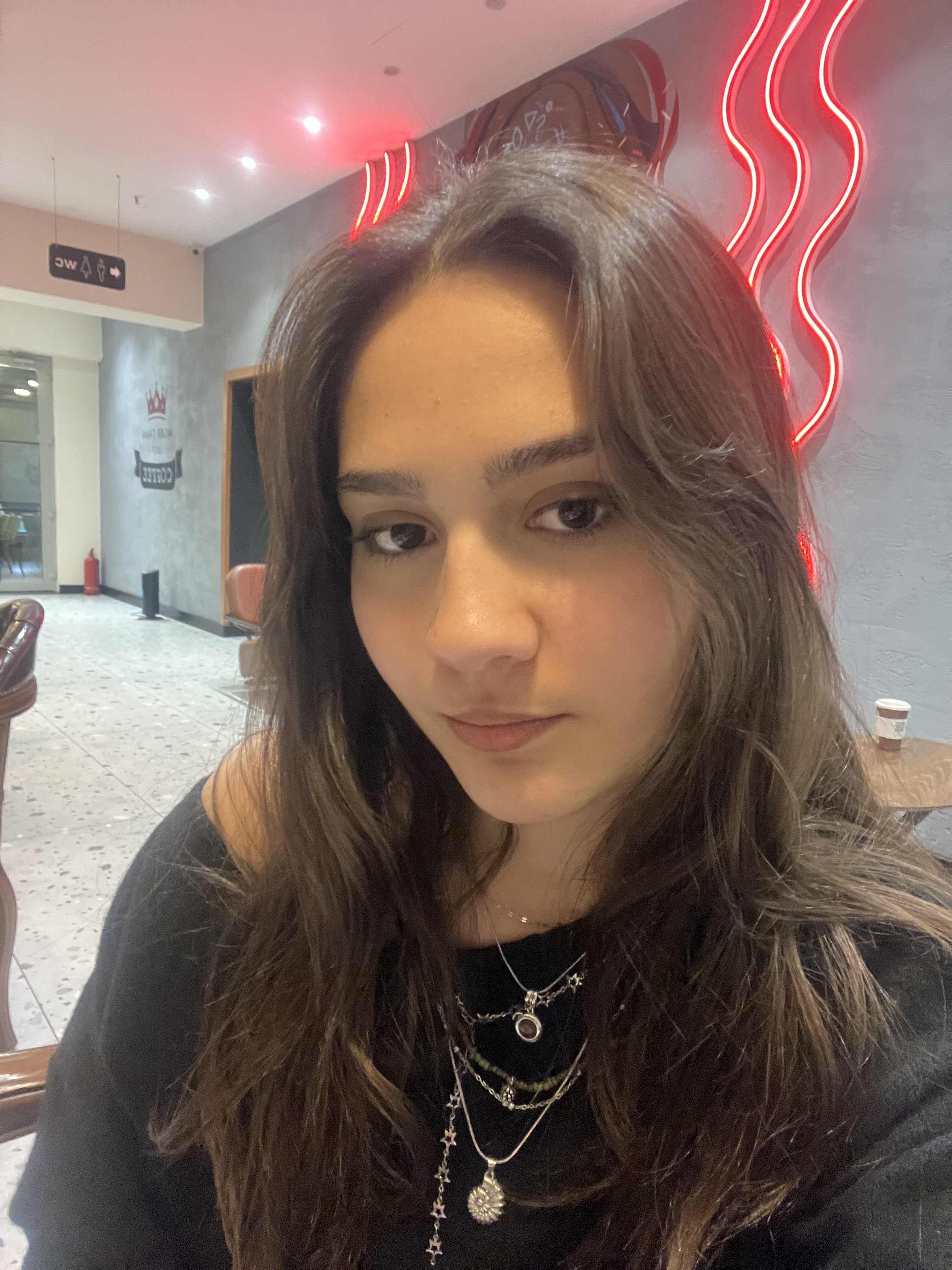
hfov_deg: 58.9
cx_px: 476
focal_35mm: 23
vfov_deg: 73.9
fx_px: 843
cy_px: 635
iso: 640
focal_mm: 2.71
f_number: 2.2
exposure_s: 1/17
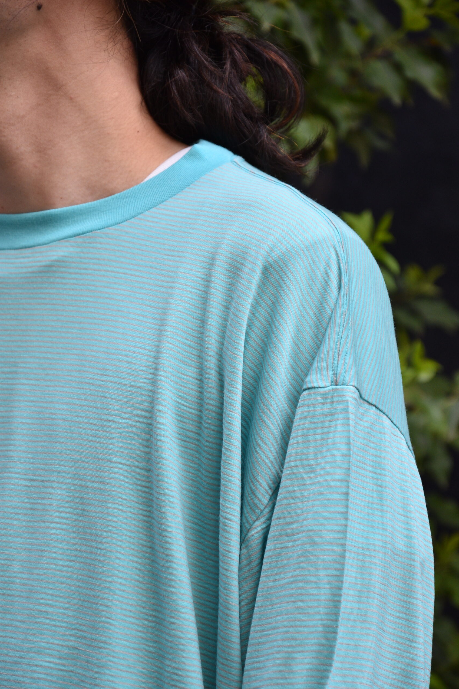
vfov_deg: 13.0
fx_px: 3032
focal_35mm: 159
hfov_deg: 8.7
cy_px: 344
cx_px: 230
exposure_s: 1/250
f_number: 5.6
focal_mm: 105
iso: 500
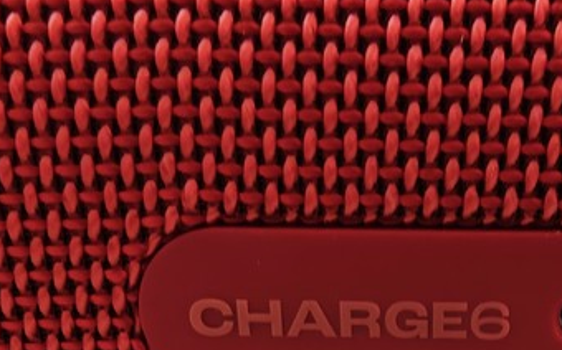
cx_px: 443
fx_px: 857
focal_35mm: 56
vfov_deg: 22.3
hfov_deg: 35.2
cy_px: 346
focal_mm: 2.13
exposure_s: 1/24
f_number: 2.2
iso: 1600
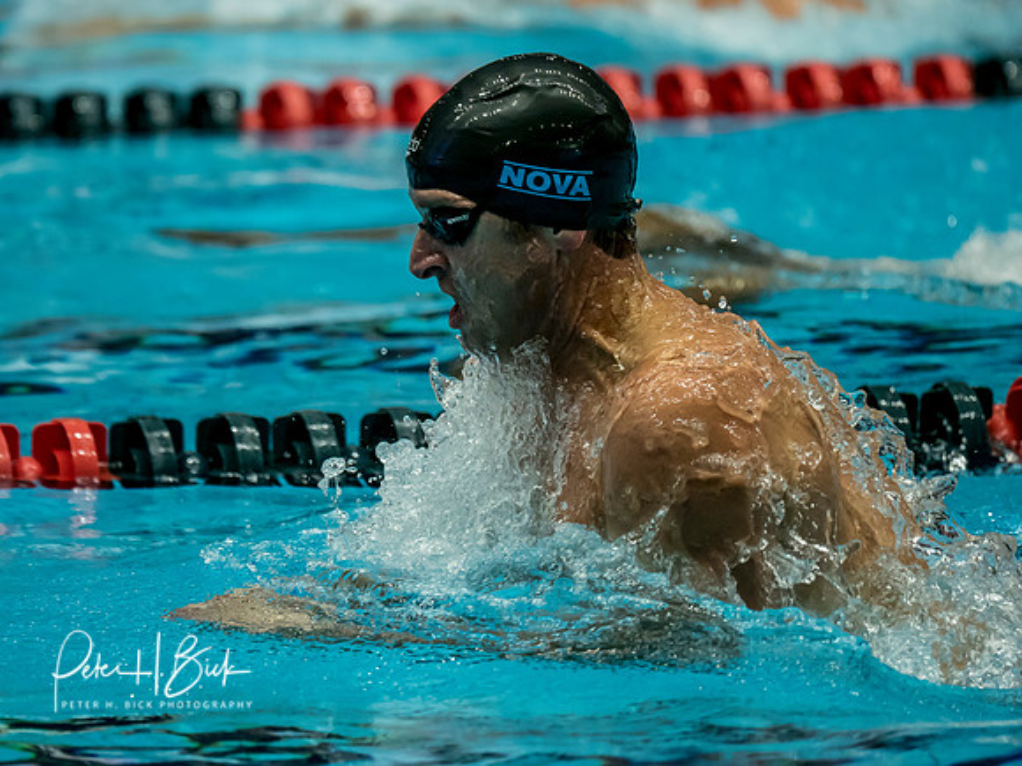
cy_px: 425
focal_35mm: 461
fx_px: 13625
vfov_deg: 3.2
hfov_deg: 4.3
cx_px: 445
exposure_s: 1/1000
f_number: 2.8
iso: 2500
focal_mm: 200
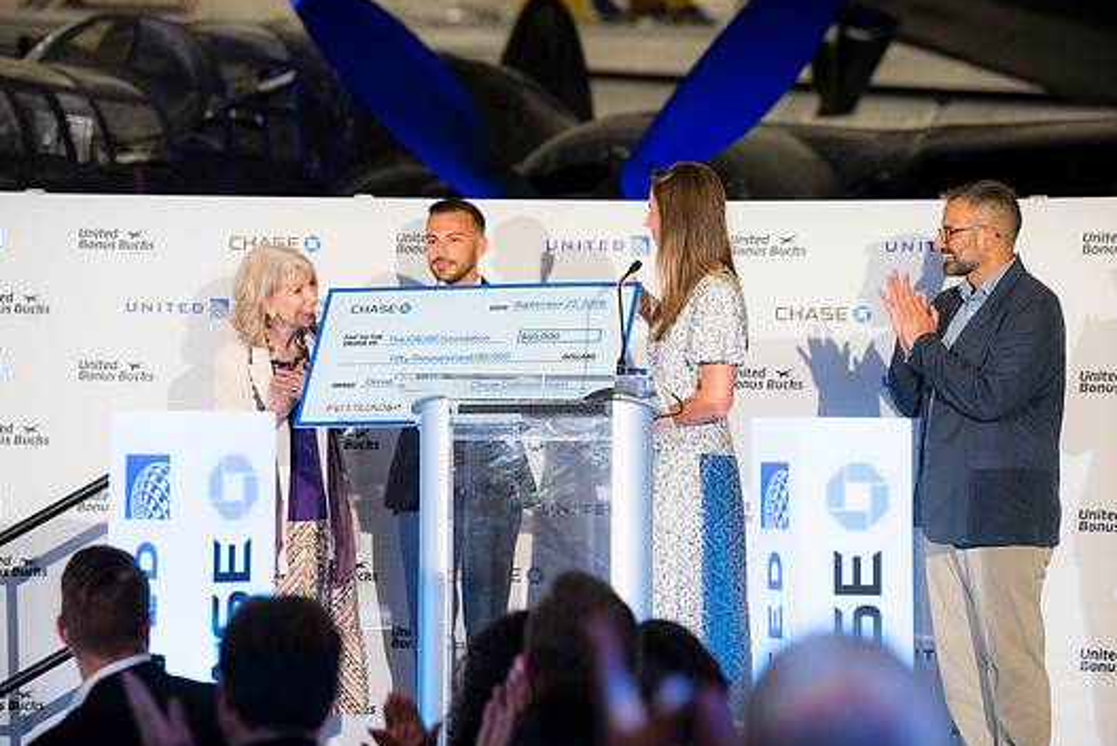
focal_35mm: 165
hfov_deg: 12.4
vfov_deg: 8.3
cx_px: 511
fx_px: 5122
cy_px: 368
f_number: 4
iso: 1600
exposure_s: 1/80
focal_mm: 150
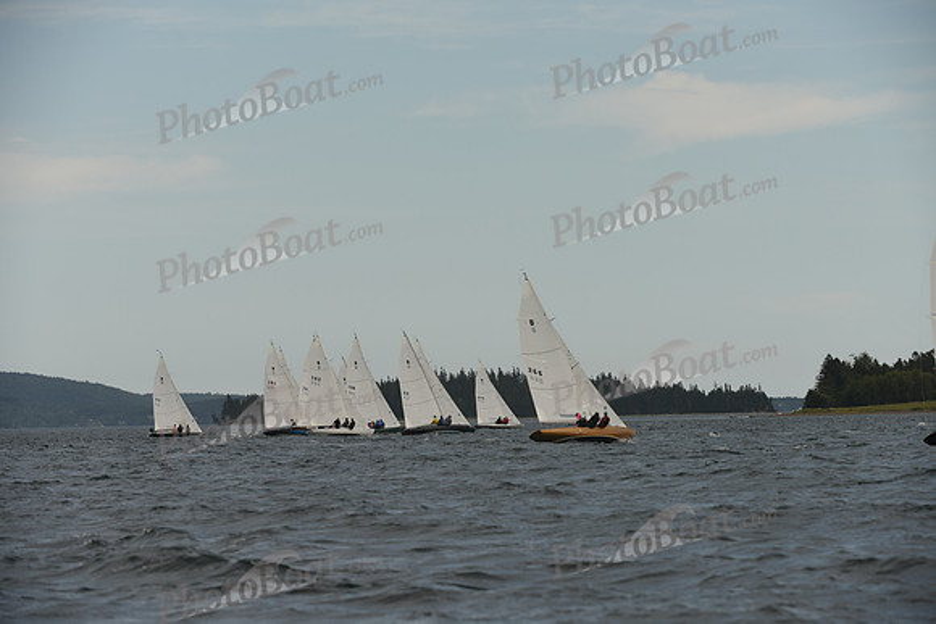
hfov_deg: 10.3
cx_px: 468
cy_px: 312
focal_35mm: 200
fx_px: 5201
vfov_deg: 6.9
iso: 250
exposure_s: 1/1000
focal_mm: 200
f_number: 6.3
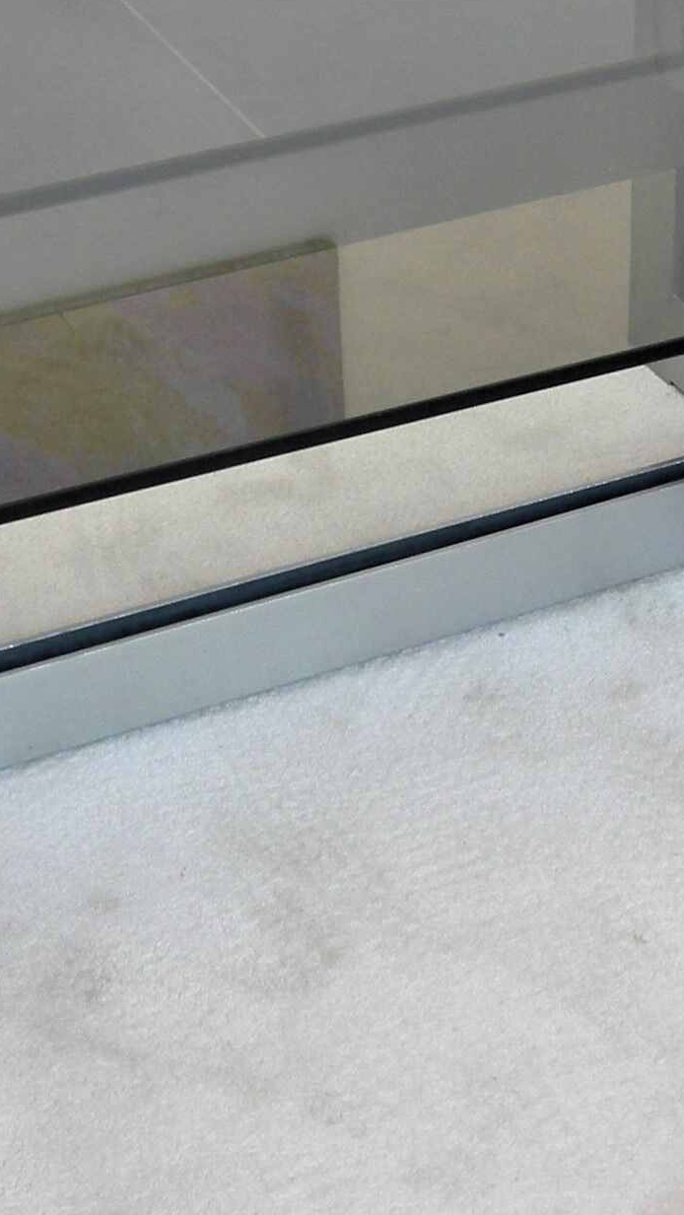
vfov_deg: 24.4
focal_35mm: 87
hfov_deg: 13.8
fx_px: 2804
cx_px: 564
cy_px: 439
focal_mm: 8
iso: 64
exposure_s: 1/31.6
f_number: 2.8
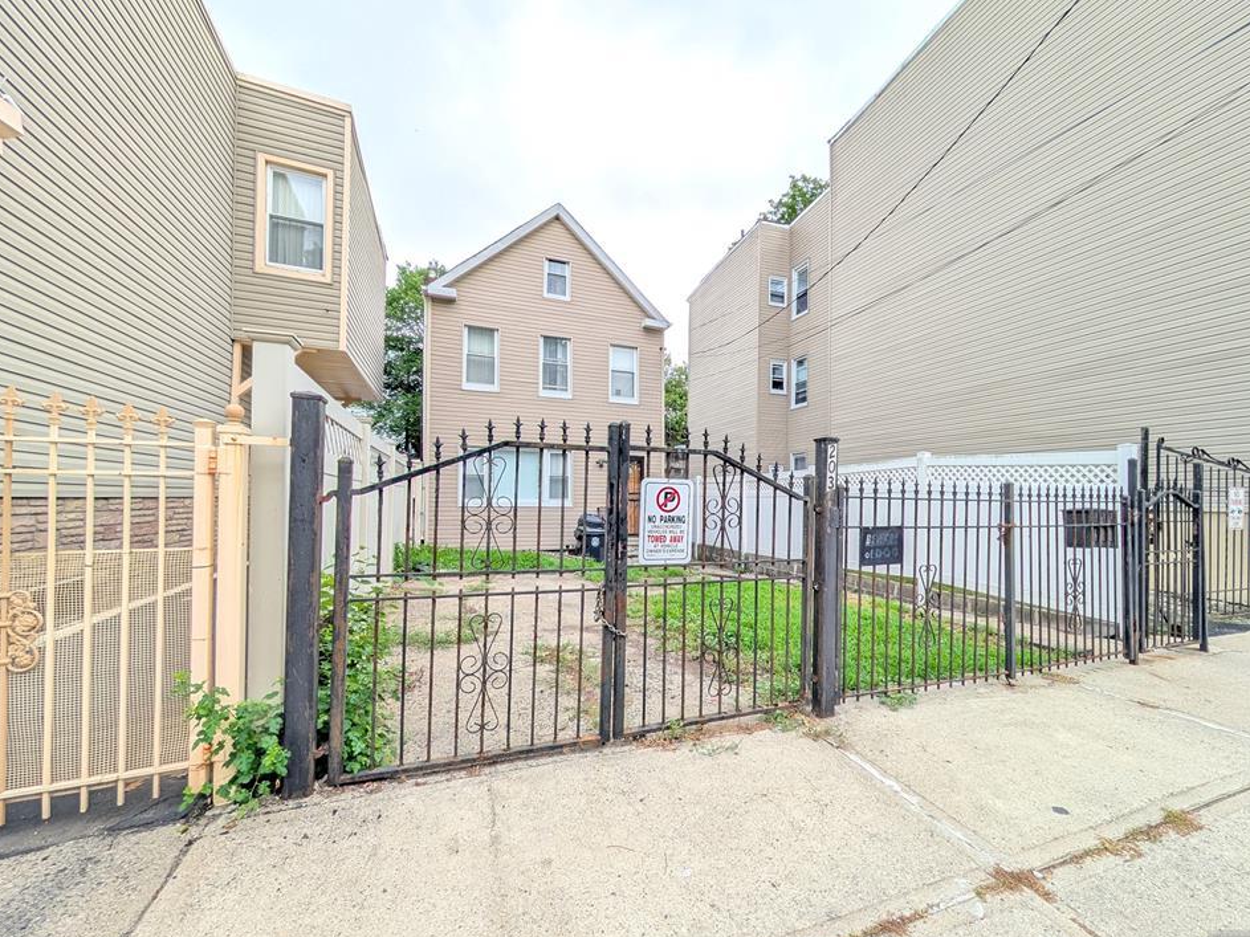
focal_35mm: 13
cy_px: 485
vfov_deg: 89.9
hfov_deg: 106.0
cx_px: 667
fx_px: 469
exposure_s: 1/1330
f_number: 1.7
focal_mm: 2.02
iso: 54
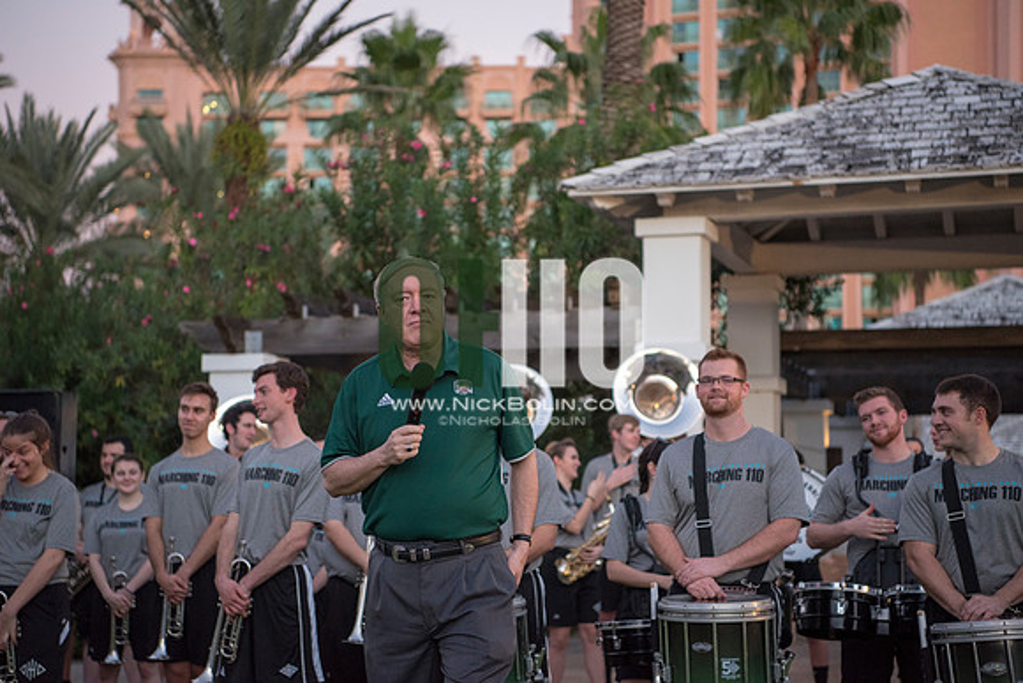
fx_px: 1990
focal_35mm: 70
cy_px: 342
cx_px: 512
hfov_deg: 28.8
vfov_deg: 19.5
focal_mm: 70
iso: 2000
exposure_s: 1/400
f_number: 3.2
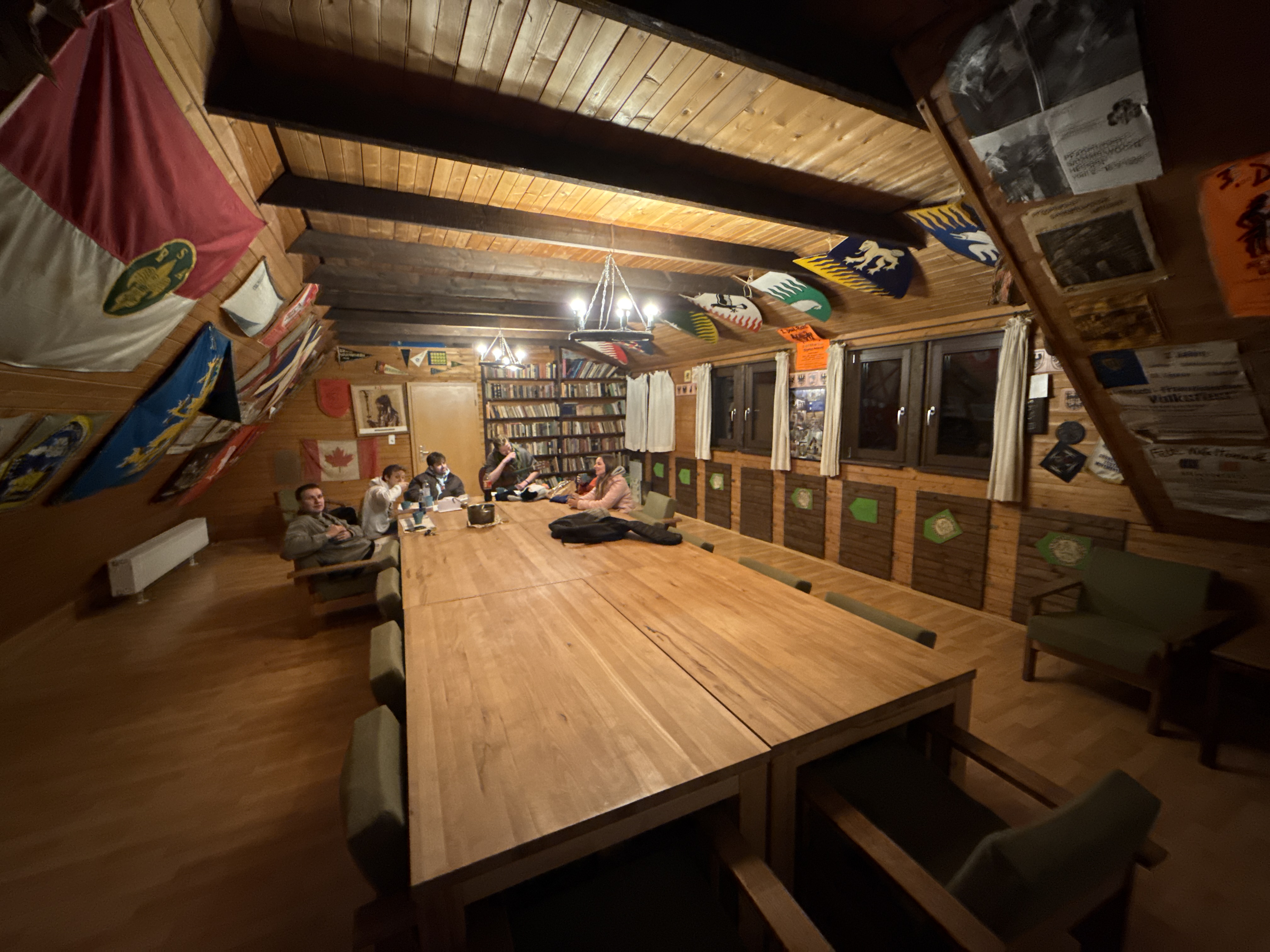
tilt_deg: -6.0
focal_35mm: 14
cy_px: 476
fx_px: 514
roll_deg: +0.6
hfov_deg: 102.1
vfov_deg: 85.7
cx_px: 635
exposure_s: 1/50
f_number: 2.2
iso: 1250
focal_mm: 2.22
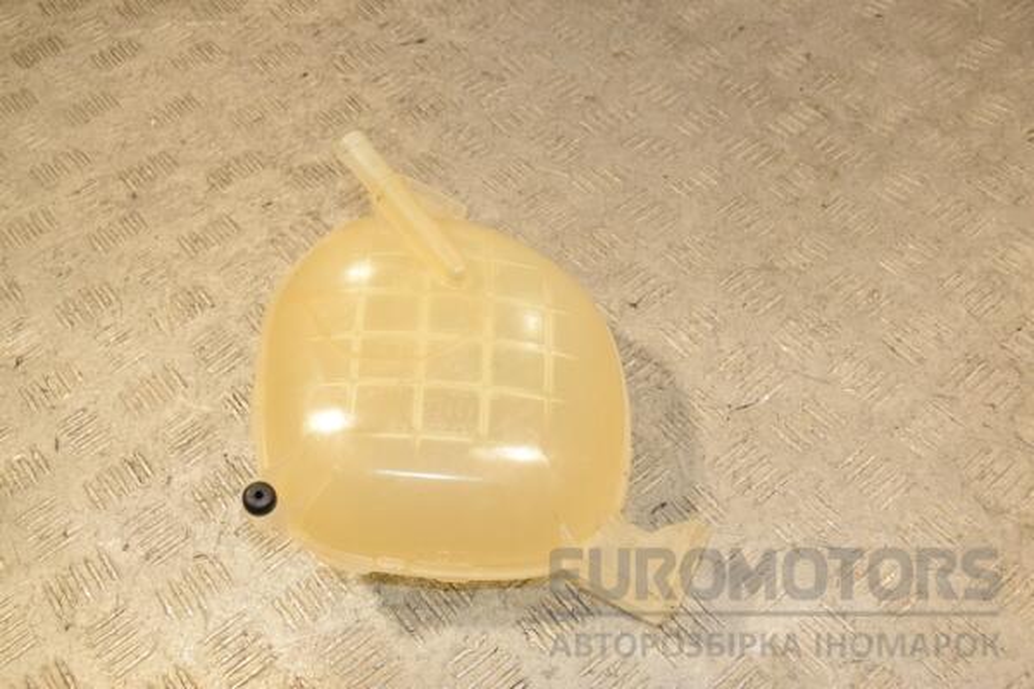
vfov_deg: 34.2
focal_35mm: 39
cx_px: 517
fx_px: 1120
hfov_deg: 49.6
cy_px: 344
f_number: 6.3
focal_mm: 26
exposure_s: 1/200
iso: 800
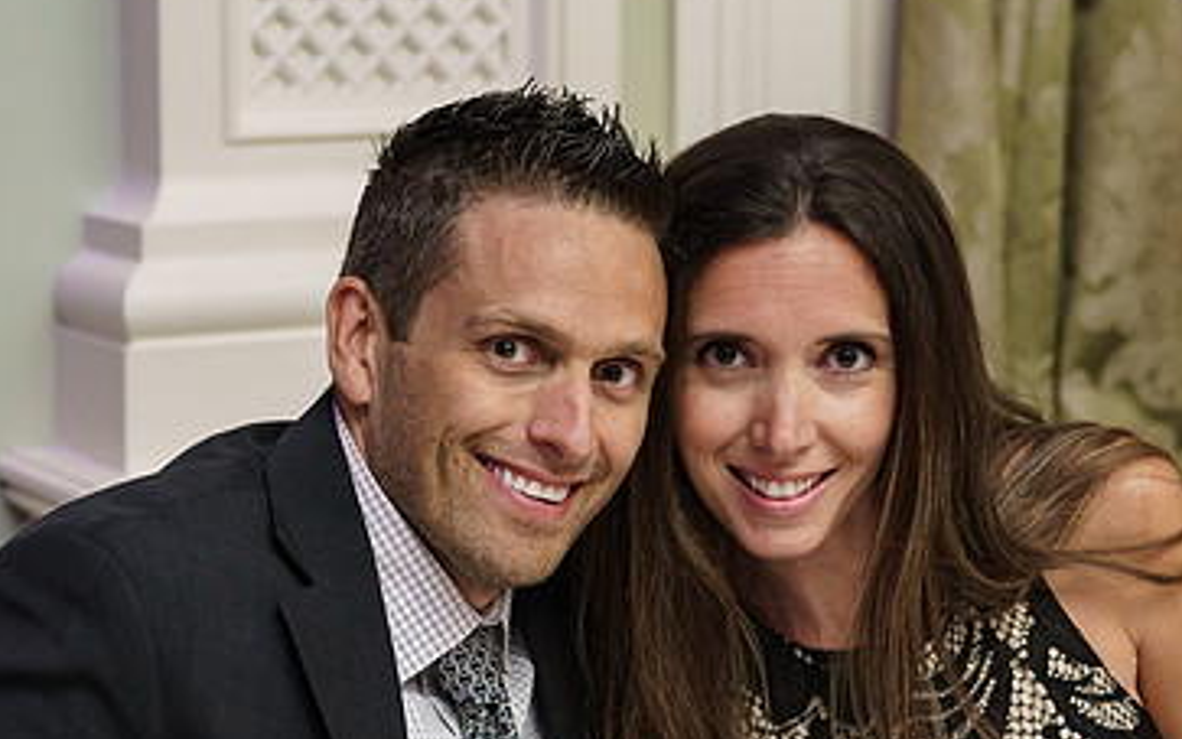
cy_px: 529
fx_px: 3931
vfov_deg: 10.7
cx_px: 674
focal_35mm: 122
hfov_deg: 17.1
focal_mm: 50
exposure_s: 1/250
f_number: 2.5
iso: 1000
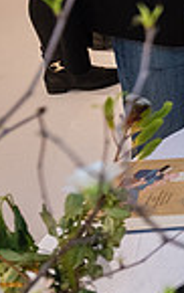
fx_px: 896
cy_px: -85
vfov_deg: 17.5
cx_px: 597
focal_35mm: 112
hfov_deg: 8.9
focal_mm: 24
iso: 1600
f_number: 4
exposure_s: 1/200
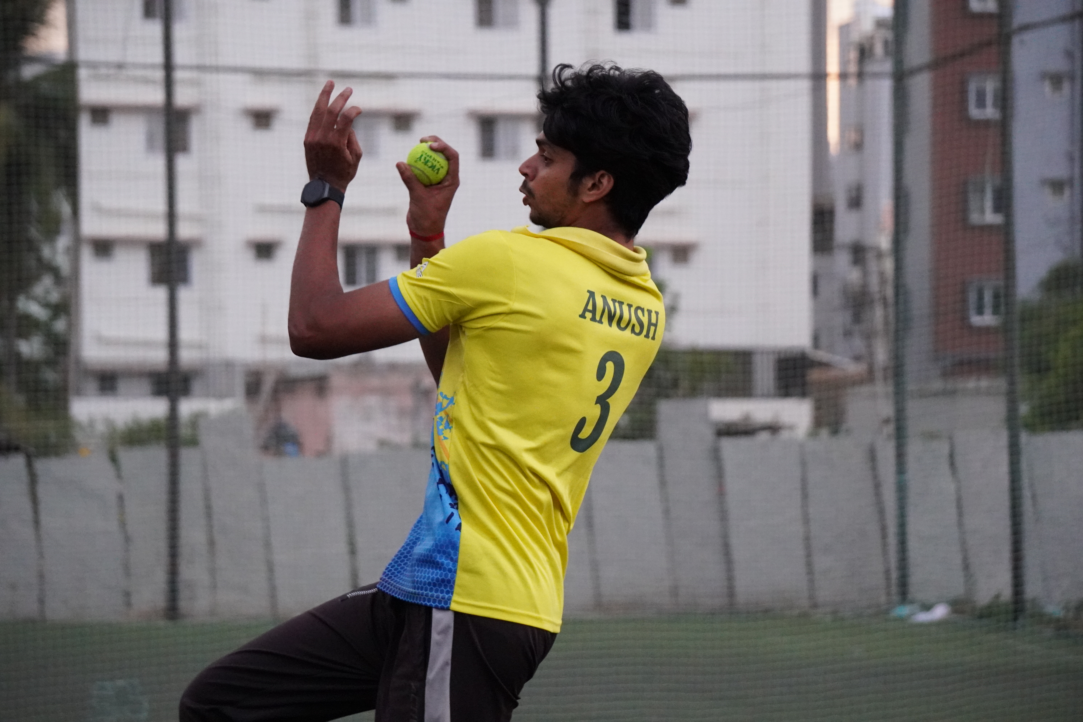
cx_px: 542
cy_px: 361
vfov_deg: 9.6
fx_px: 4287
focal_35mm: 142
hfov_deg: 14.4
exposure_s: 1/1000
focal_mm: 95
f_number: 5.6
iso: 6400
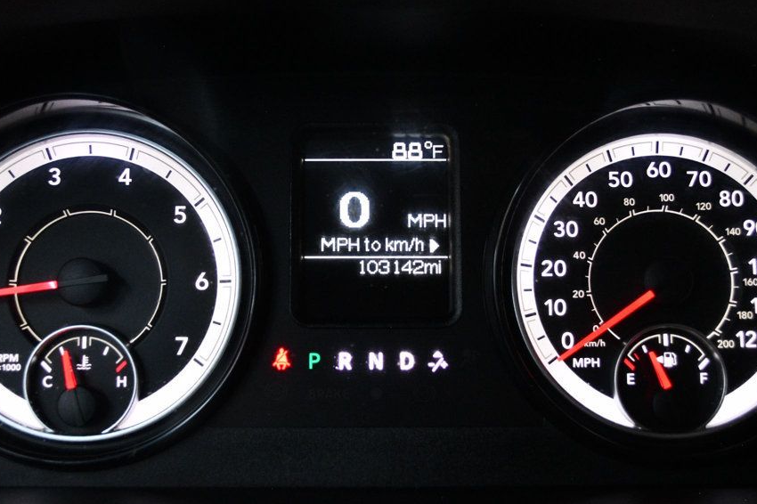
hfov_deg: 41.9
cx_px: 371
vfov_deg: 28.6
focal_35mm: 47
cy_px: 260
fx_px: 988
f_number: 4.2
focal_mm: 26
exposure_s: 1/125
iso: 2800
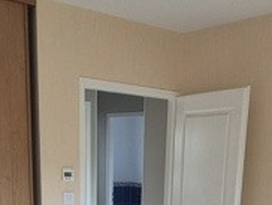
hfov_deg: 33.7
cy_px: 292
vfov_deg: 22.1
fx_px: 448
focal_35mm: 57
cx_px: 158
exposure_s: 1/50
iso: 400
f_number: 2.2
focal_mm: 2.2
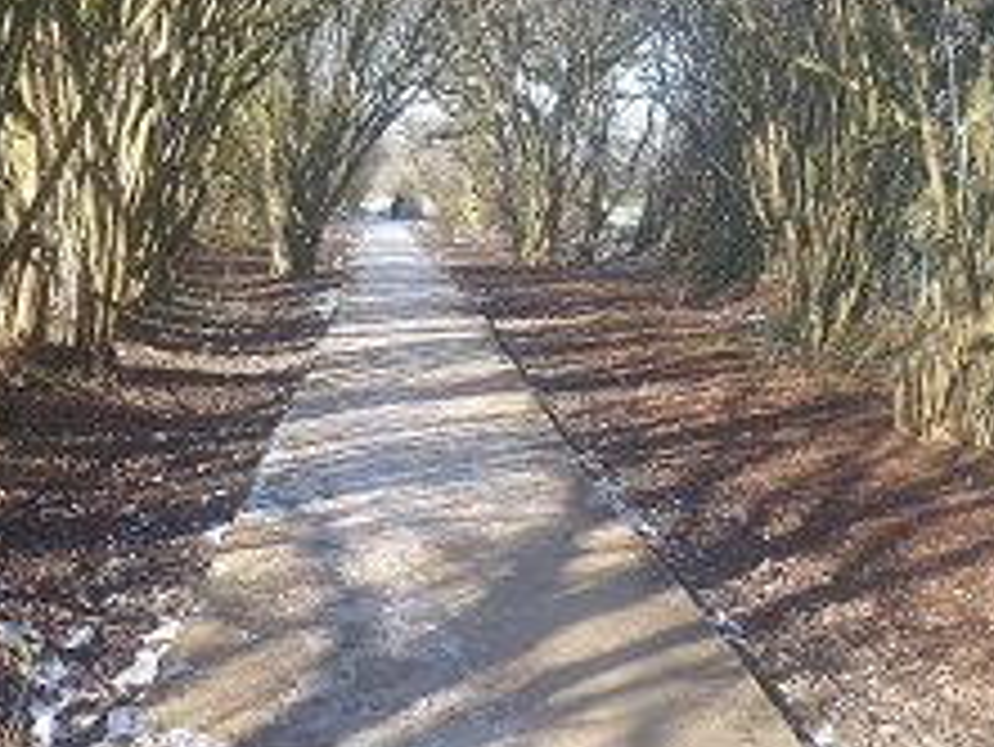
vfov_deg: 30.8
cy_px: 288
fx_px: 1350
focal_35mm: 47
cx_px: 445
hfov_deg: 40.4
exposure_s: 1/416
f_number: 1.7
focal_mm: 4.2
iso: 50
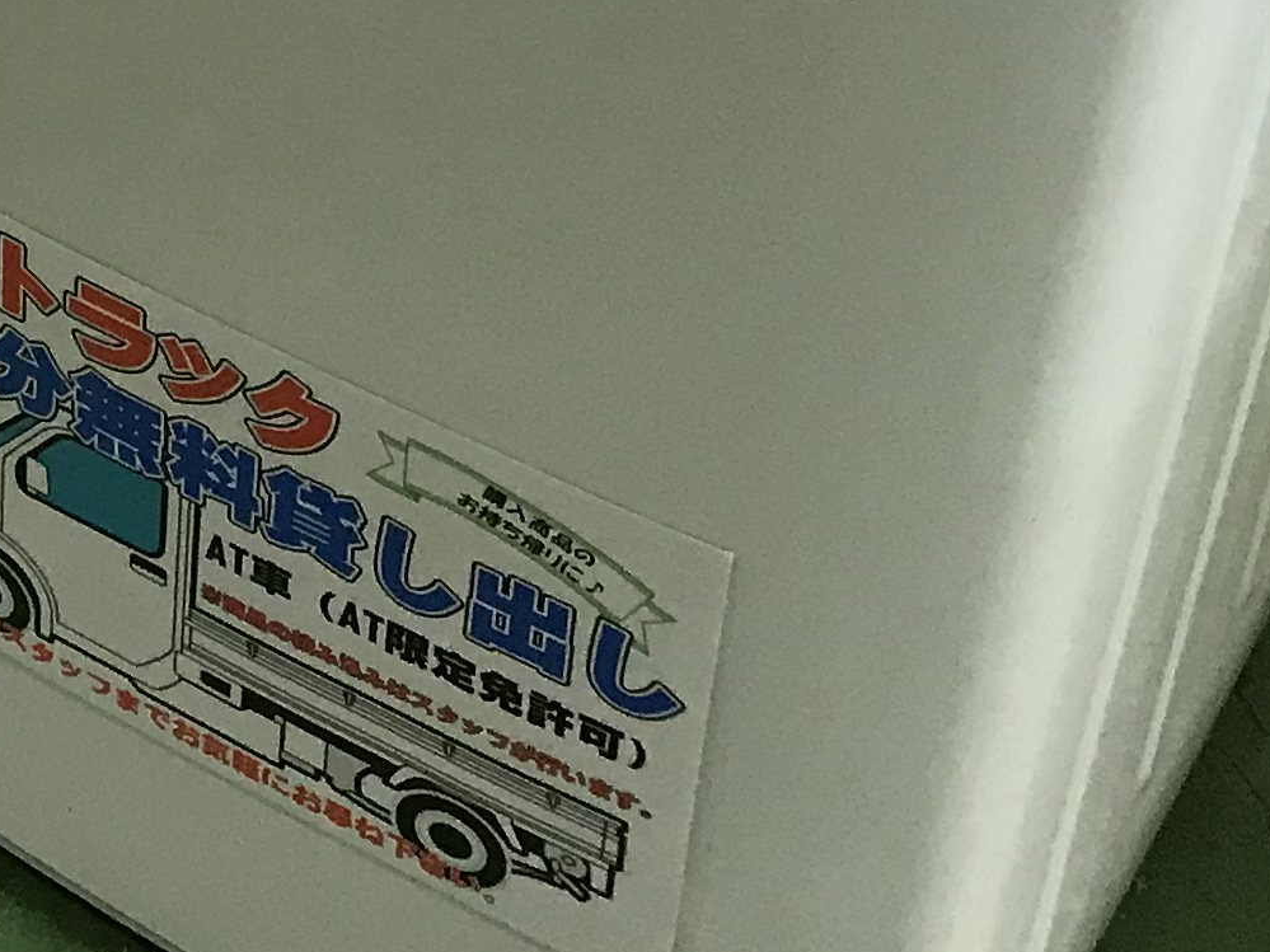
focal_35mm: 113
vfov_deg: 12.2
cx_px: -828
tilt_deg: -33.5
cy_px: -686
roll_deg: +5.6
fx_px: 4145
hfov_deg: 15.5
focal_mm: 3.99
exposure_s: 1/33
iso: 40
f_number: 1.8
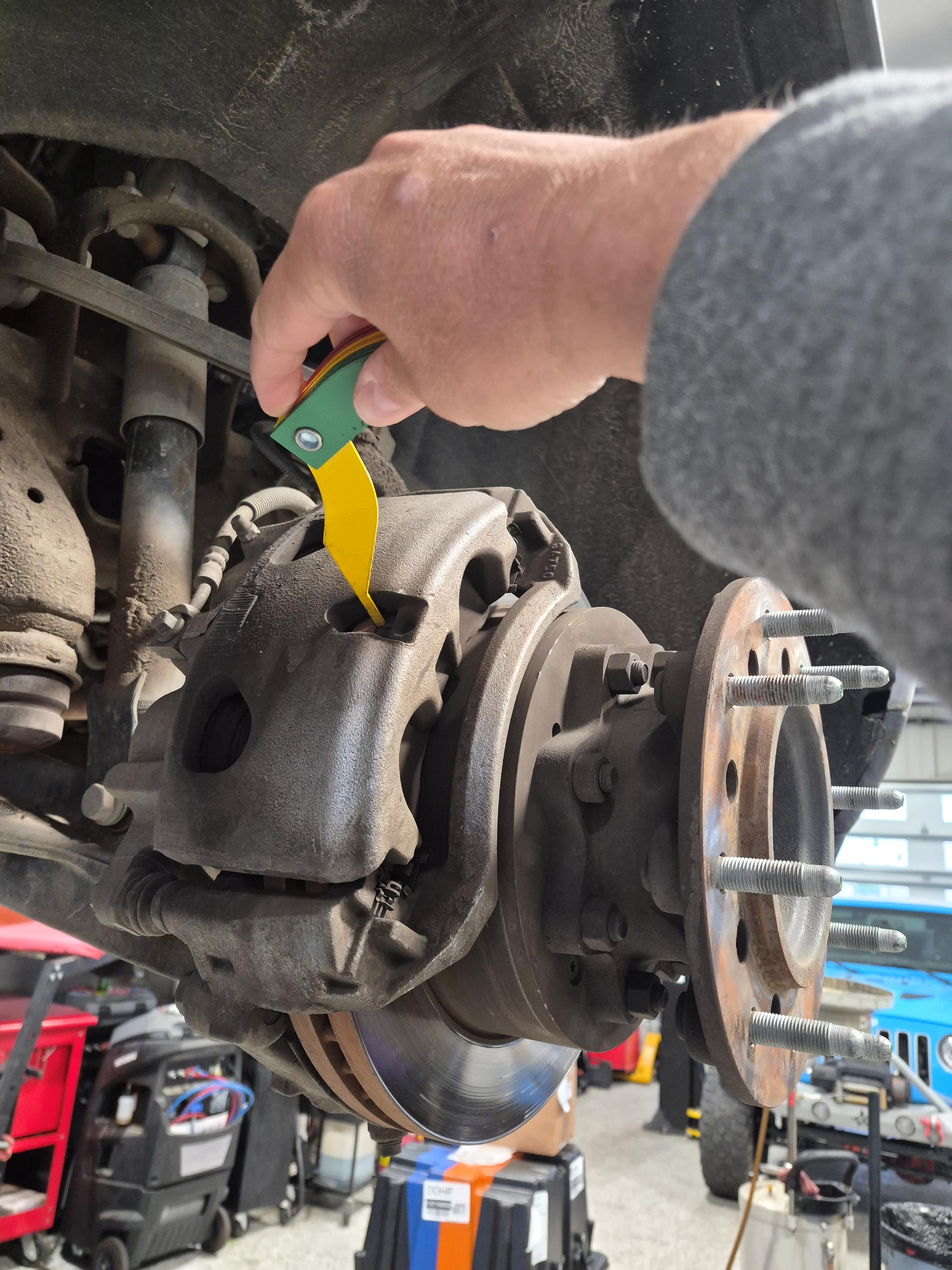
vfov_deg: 73.9
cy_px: 635
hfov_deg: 58.9
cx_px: 476
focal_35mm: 23
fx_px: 843
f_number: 1.8
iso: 640
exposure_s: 1/120
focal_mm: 5.4
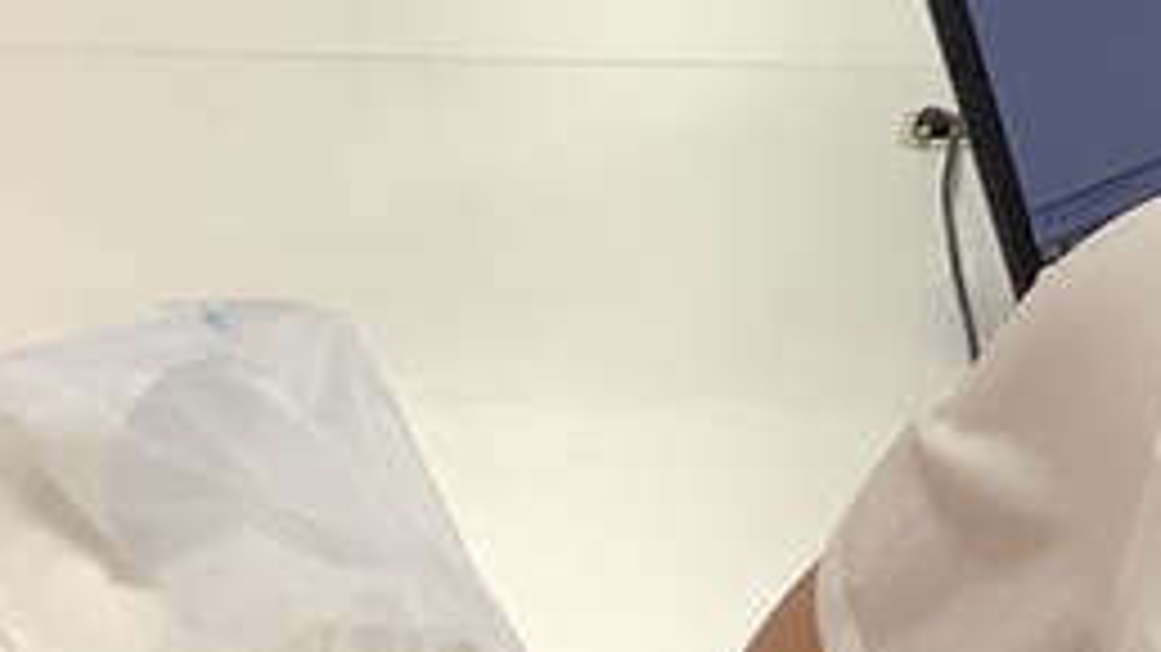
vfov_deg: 8.9
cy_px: -144
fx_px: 4124
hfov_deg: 14.8
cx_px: 1791
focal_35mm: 134
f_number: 2.4
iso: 80
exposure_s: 1/120
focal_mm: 3.3
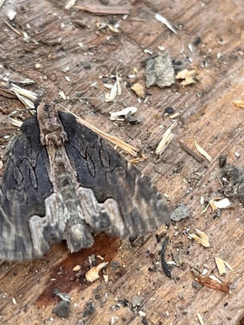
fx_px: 367
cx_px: 70
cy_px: 168
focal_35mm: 39
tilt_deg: -57.1
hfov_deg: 36.2
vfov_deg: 47.9
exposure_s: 1/200
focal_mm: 5.1
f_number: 1.6
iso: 40
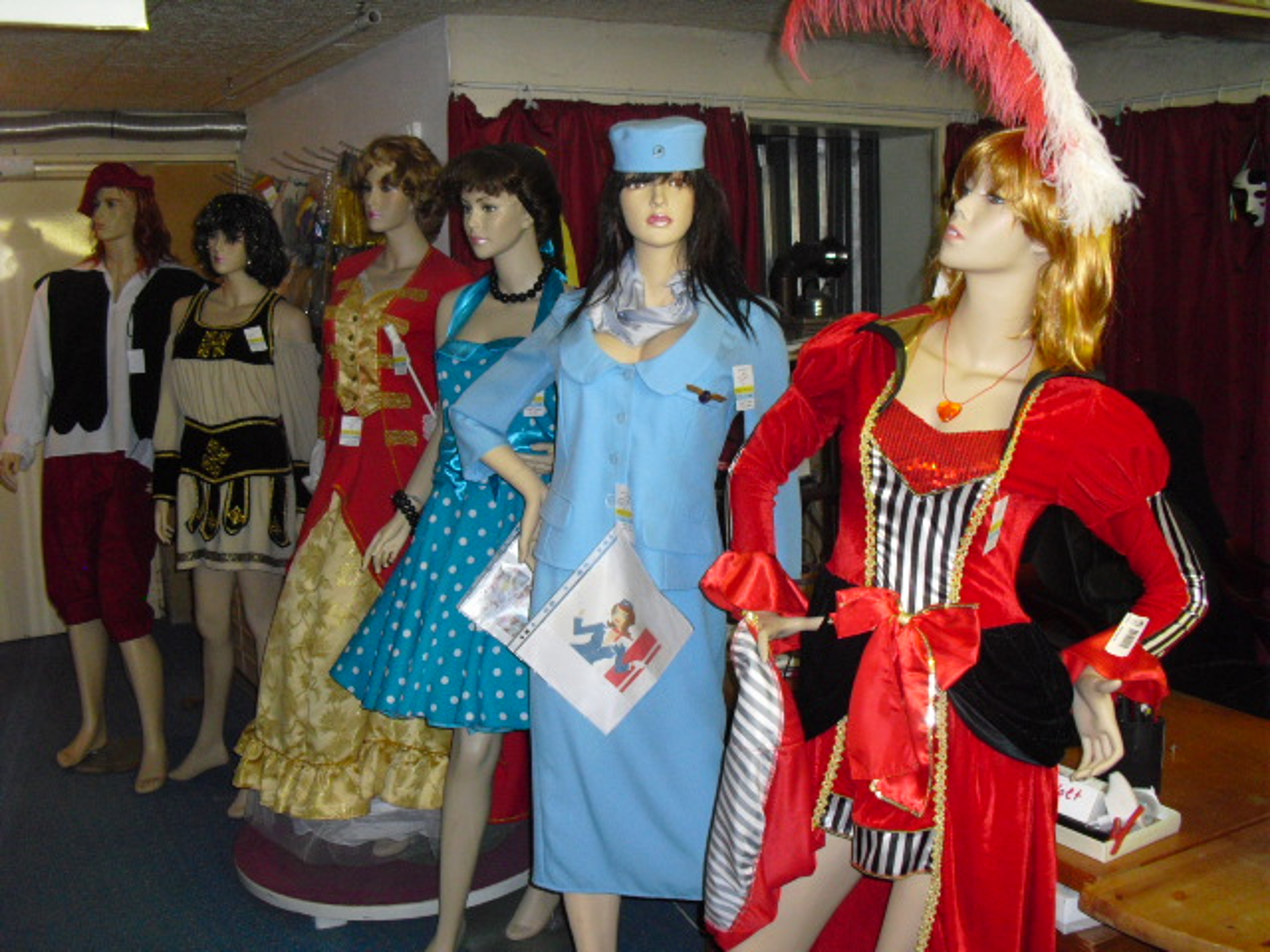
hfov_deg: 51.4
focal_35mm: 36
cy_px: 476
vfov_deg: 39.7
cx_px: 635
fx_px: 1321
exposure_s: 1/60
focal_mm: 6.3
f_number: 3.1
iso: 400
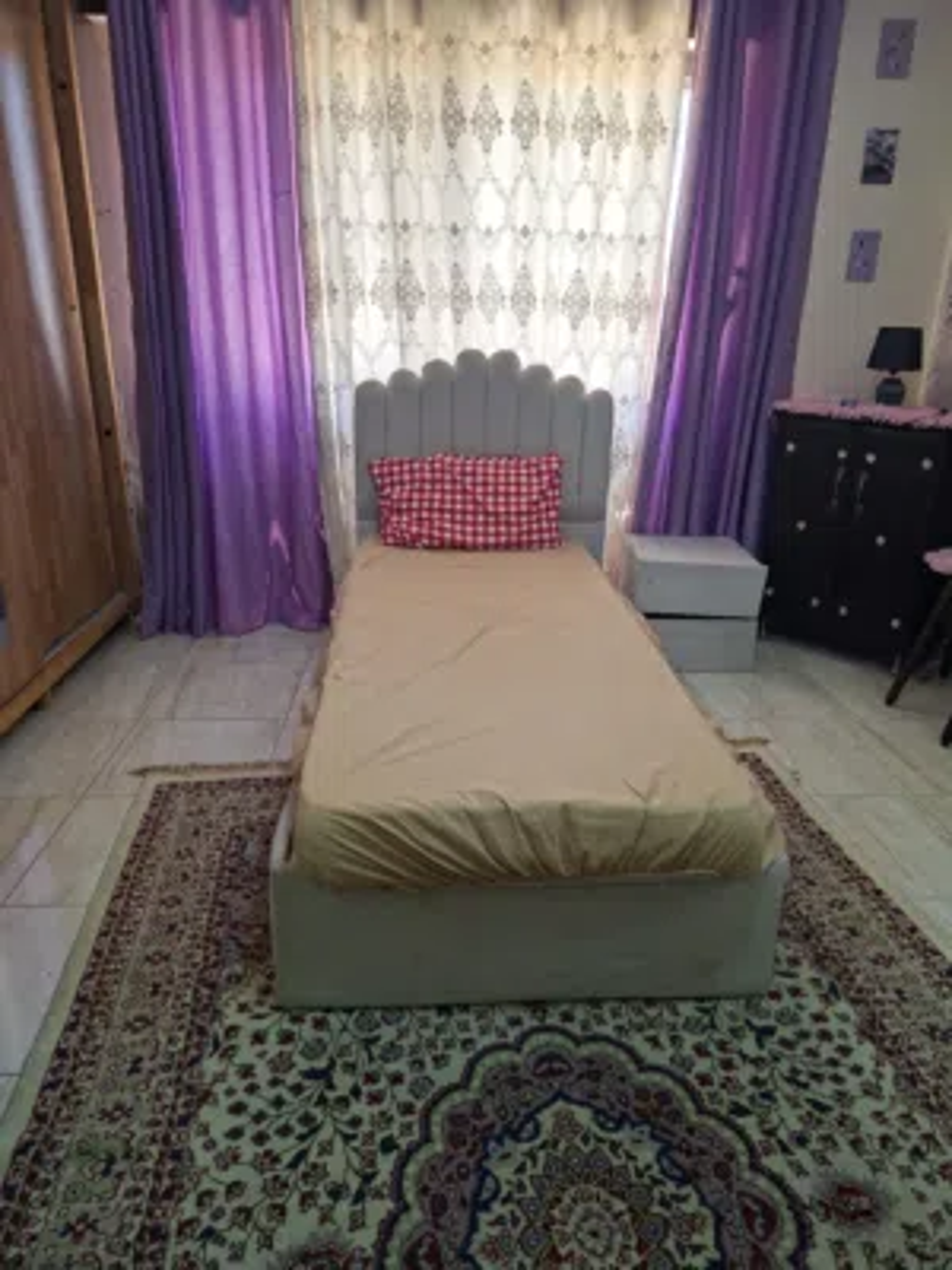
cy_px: 635
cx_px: 476
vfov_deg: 73.9
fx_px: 843
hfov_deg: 58.9
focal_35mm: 23
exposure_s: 1/100
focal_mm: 5.54
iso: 200
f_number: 1.8
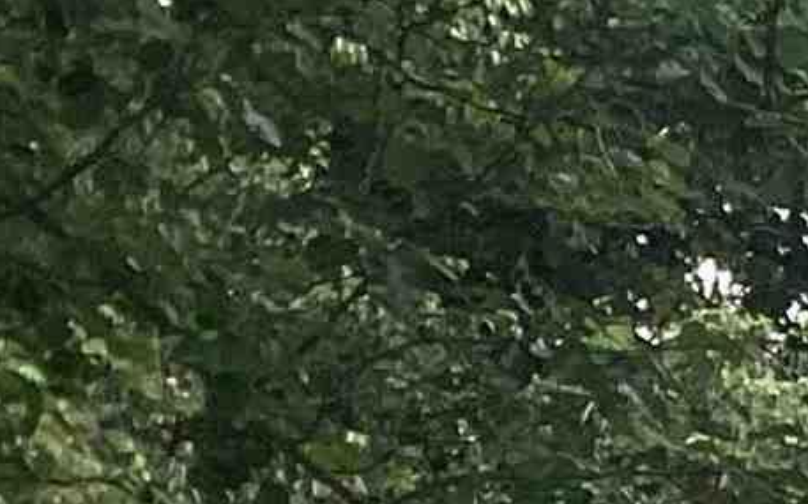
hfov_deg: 7.9
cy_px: 1496
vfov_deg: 5.6
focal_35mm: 221
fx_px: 4864
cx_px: 2594
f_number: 2.4
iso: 25
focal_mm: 3.3
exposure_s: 1/354
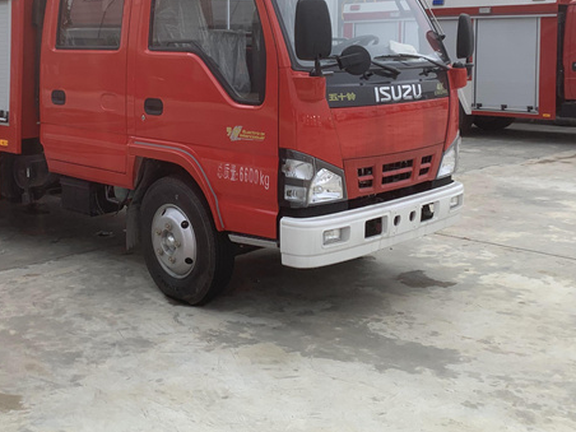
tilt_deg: -2.2
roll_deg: +0.5
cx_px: 168
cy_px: 99
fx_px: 765
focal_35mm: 46
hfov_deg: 40.4
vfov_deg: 30.9
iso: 25
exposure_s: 1/1661
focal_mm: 4.25
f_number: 1.8
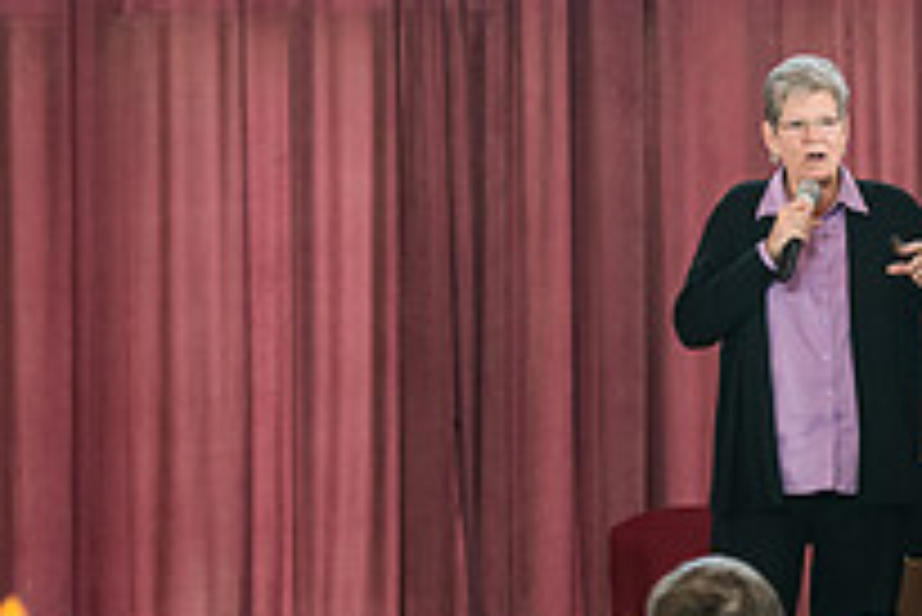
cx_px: 980
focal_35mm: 277
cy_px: 510
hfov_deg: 7.4
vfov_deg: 5.0
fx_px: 7099
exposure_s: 1/200
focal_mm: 98
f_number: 3.5
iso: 1600
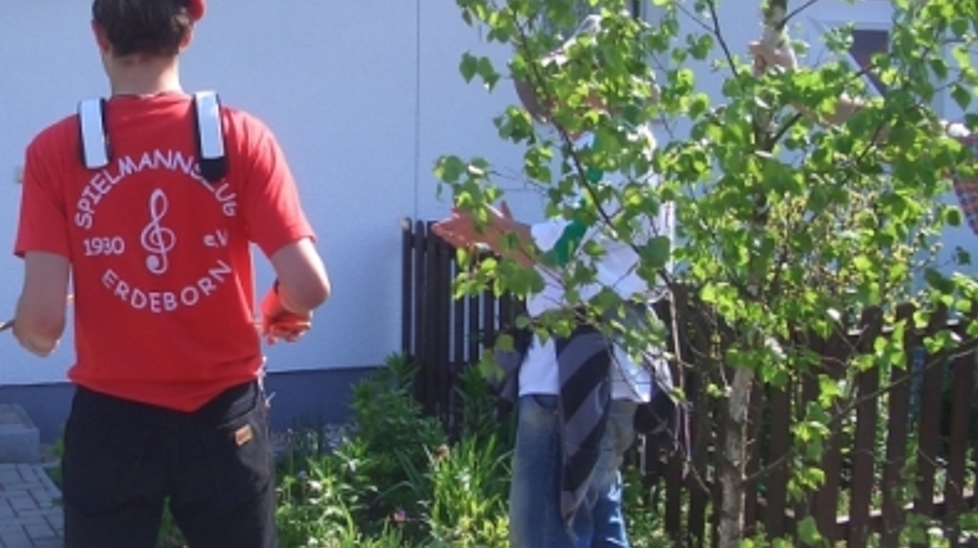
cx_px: 300
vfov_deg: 19.4
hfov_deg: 33.5
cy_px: 243
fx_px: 1607
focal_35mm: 62
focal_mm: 5.8
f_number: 4.3
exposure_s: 1/250
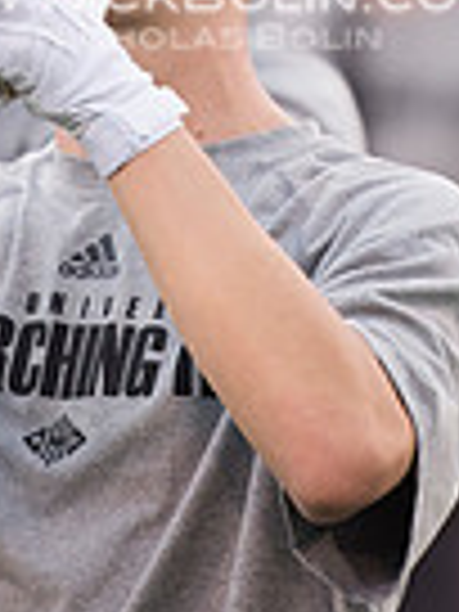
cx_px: 194
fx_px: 14515
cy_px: -164
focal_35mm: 821
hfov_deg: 1.8
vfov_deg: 2.4
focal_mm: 200
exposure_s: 1/1250
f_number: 2.8
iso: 1000
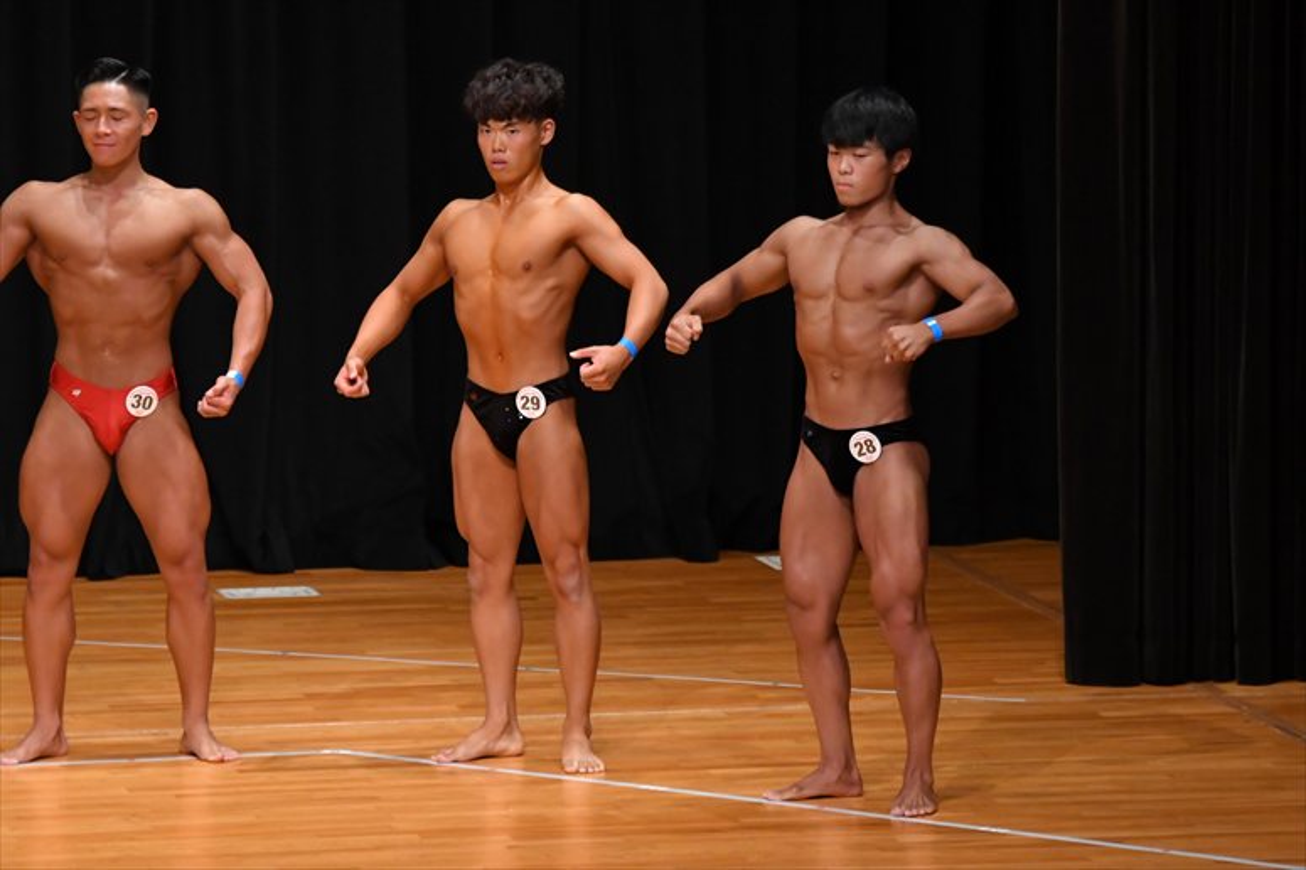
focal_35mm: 285
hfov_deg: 7.2
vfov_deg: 4.8
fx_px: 10334
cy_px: 435
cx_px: 653
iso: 4000
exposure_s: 1/400
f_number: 5.6
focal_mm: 190
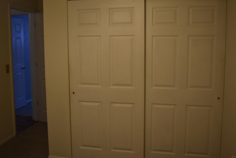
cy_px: 68
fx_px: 243
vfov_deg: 35.9
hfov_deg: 51.9
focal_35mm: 37
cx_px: 116
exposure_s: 1/125
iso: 800
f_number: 3.5
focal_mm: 20
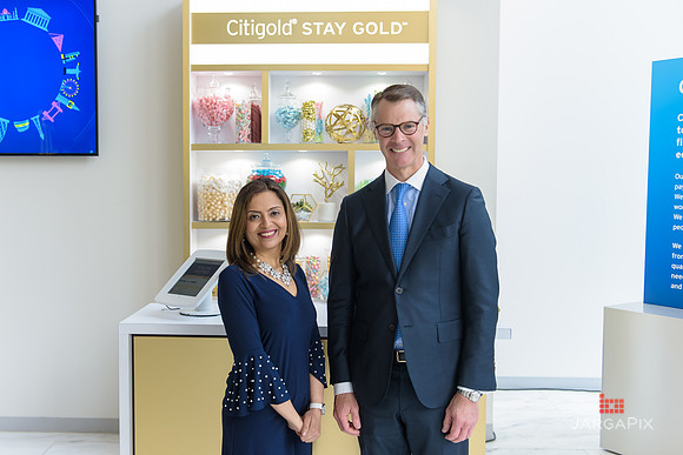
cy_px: 224
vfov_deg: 33.3
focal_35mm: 40
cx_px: 302
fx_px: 763
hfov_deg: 48.1
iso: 1000
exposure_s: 1/200
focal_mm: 36
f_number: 3.2
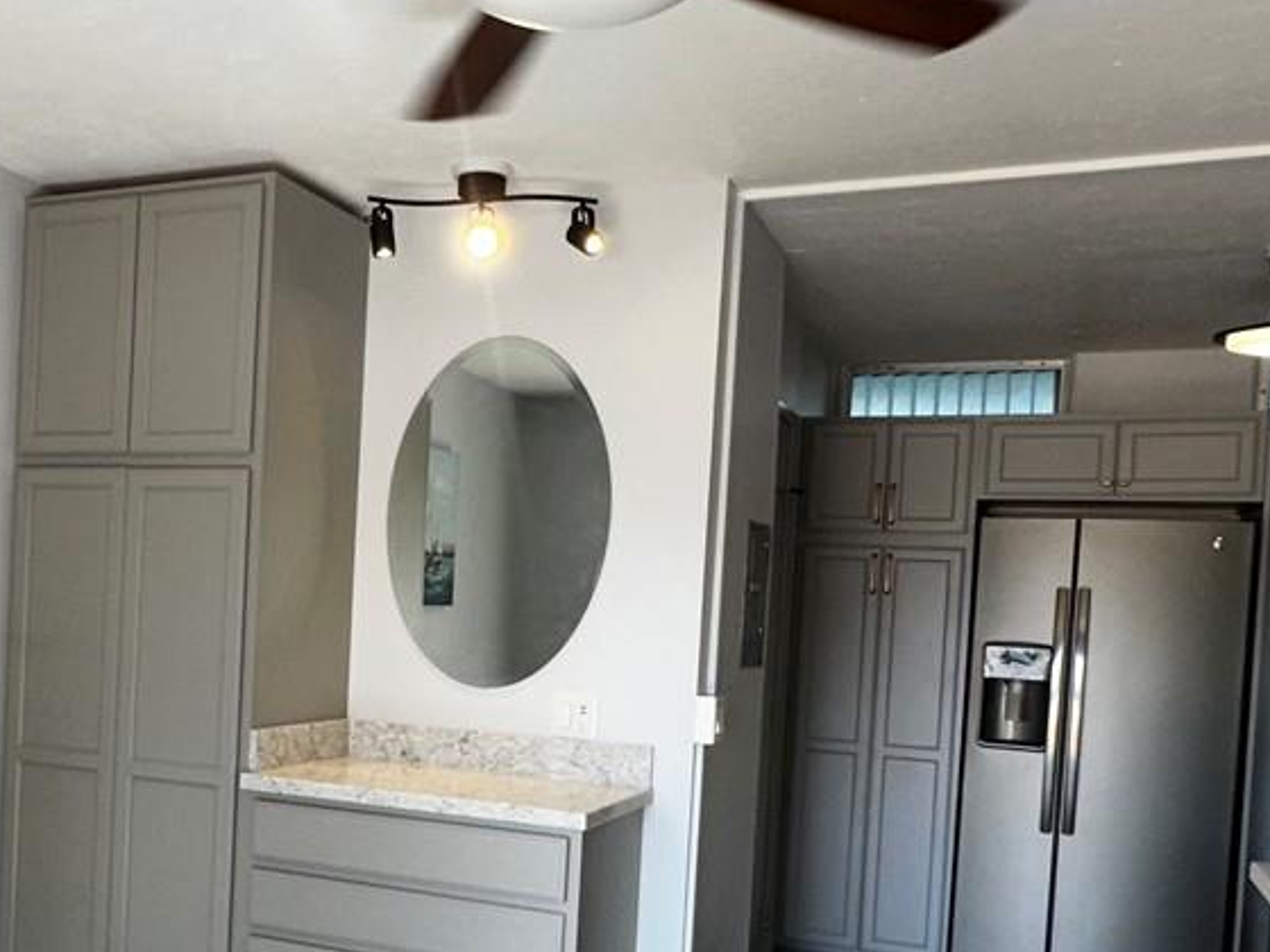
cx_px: 297
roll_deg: -3.6
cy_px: 646
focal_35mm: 40
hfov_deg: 45.0
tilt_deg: -1.9
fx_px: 1468
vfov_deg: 35.6
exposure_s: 1/126
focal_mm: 2.22
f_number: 2.2
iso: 32
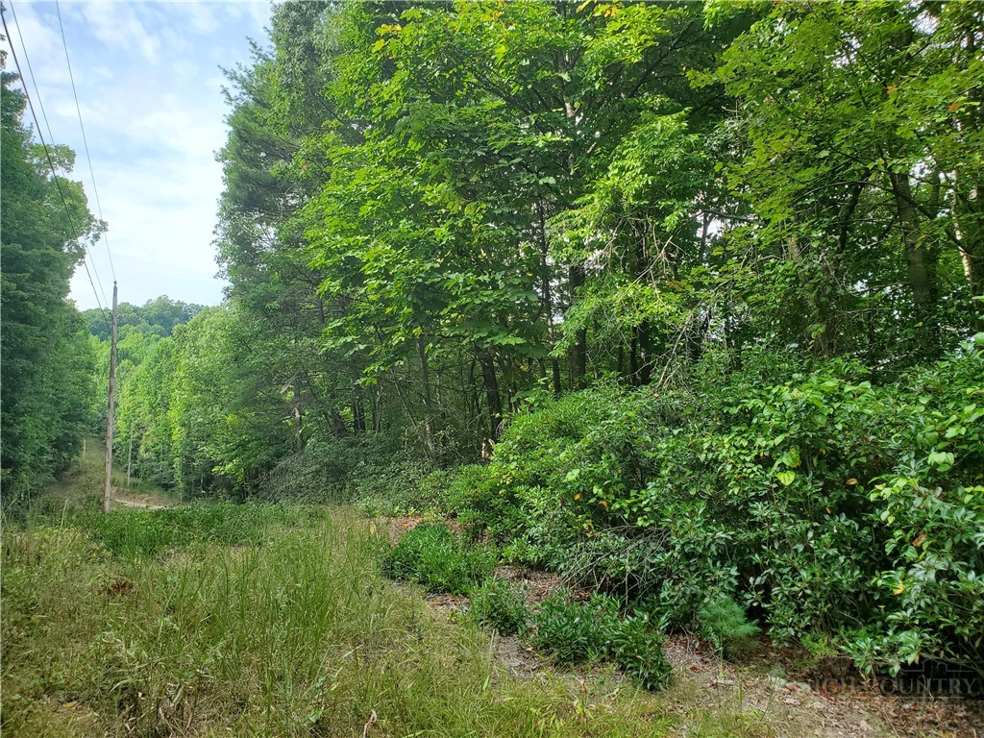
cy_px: 369
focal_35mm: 26
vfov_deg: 53.1
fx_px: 739
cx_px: 492
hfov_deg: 67.3
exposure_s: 1/390
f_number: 2.4
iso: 50
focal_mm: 4.3
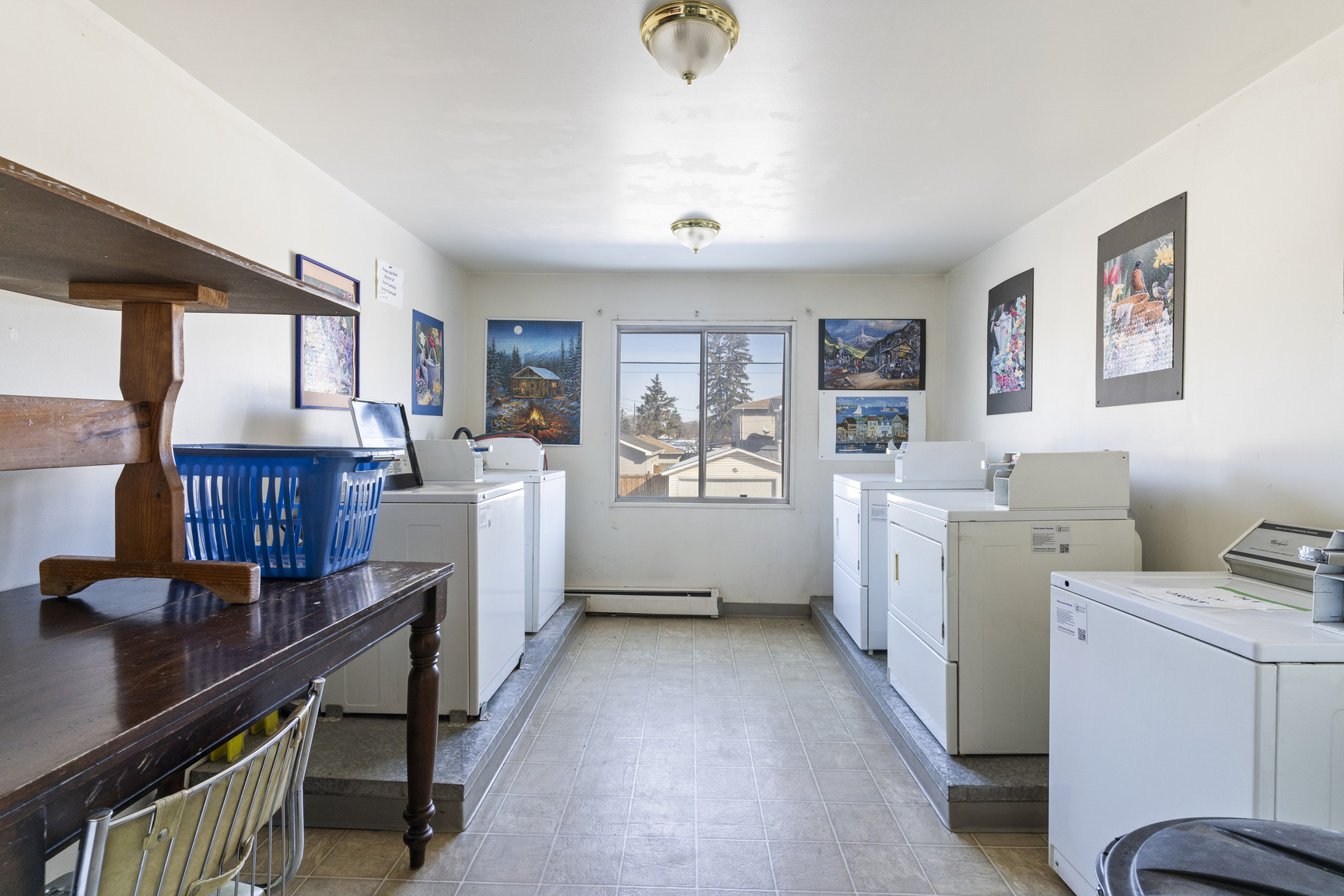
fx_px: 635
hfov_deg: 93.3
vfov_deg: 70.4
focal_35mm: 17
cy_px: 448
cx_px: 672
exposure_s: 1/20
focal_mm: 17
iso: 640
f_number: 8
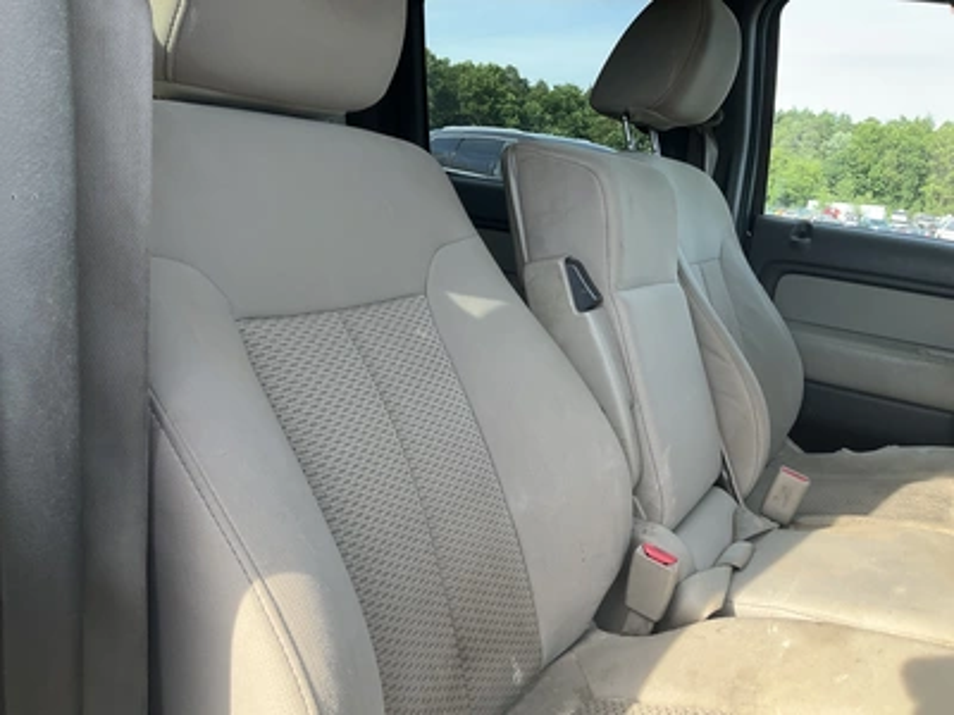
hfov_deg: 61.7
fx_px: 799
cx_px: 477
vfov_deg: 48.2
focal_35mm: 29
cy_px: 358
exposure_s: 1/182
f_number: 1.8
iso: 25
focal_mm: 3
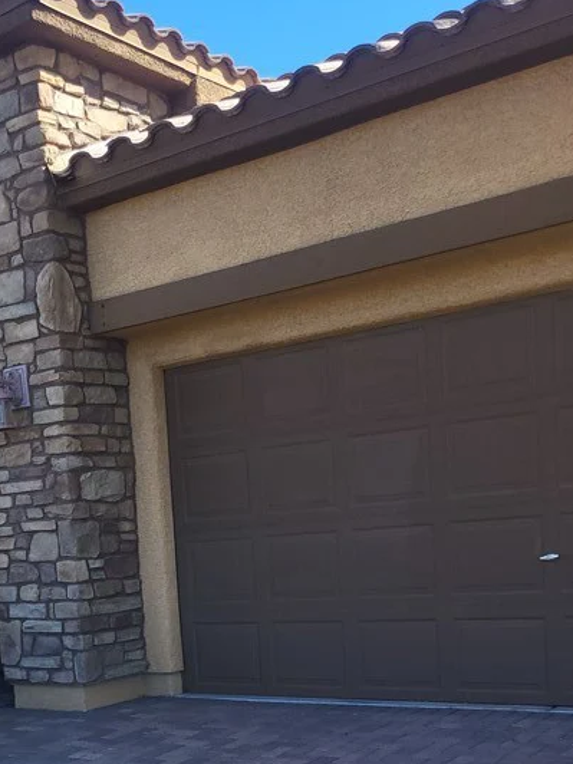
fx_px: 1104
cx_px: 89
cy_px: 663
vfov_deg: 36.2
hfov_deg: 28.3
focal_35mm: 50
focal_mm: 5.4
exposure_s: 1/968
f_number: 1.8
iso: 40
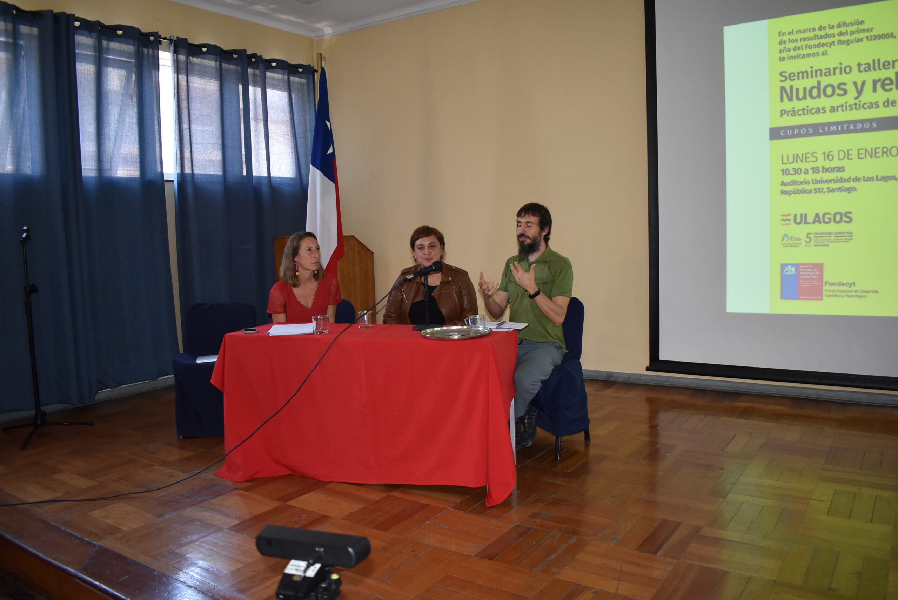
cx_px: 449
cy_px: 300
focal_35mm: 27
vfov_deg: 48.0
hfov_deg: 67.3
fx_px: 674
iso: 900
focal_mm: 18
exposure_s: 1/60
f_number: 3.5
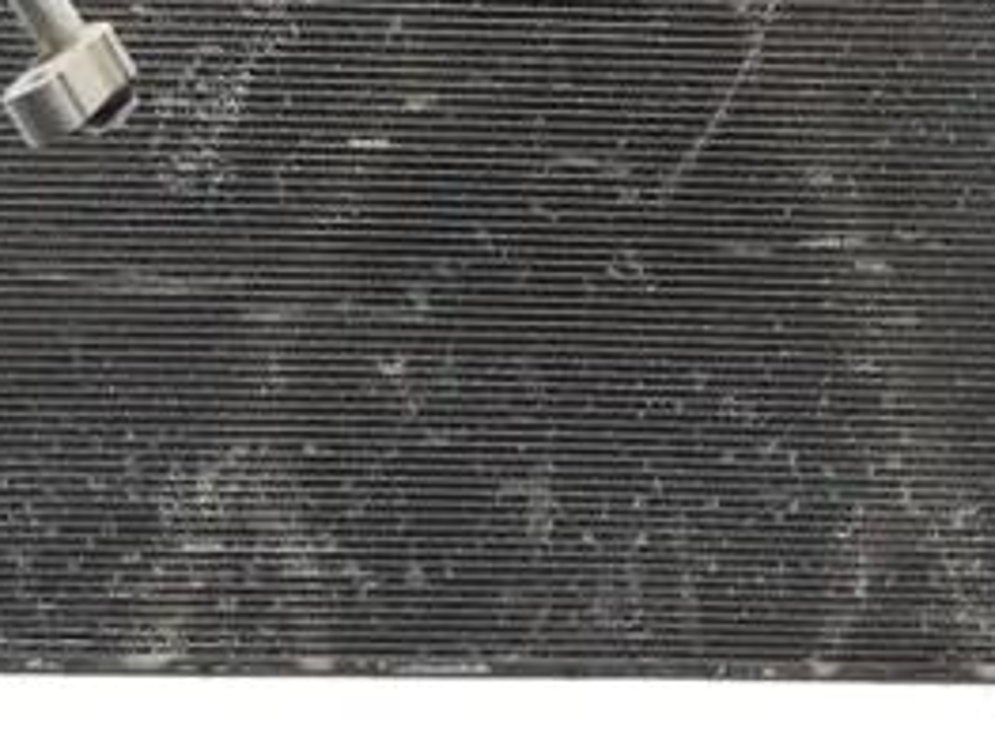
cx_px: 462
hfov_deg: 34.3
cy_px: 53
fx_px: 1609
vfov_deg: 25.2
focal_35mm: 56
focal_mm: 4
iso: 160
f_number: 3
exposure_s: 1/30
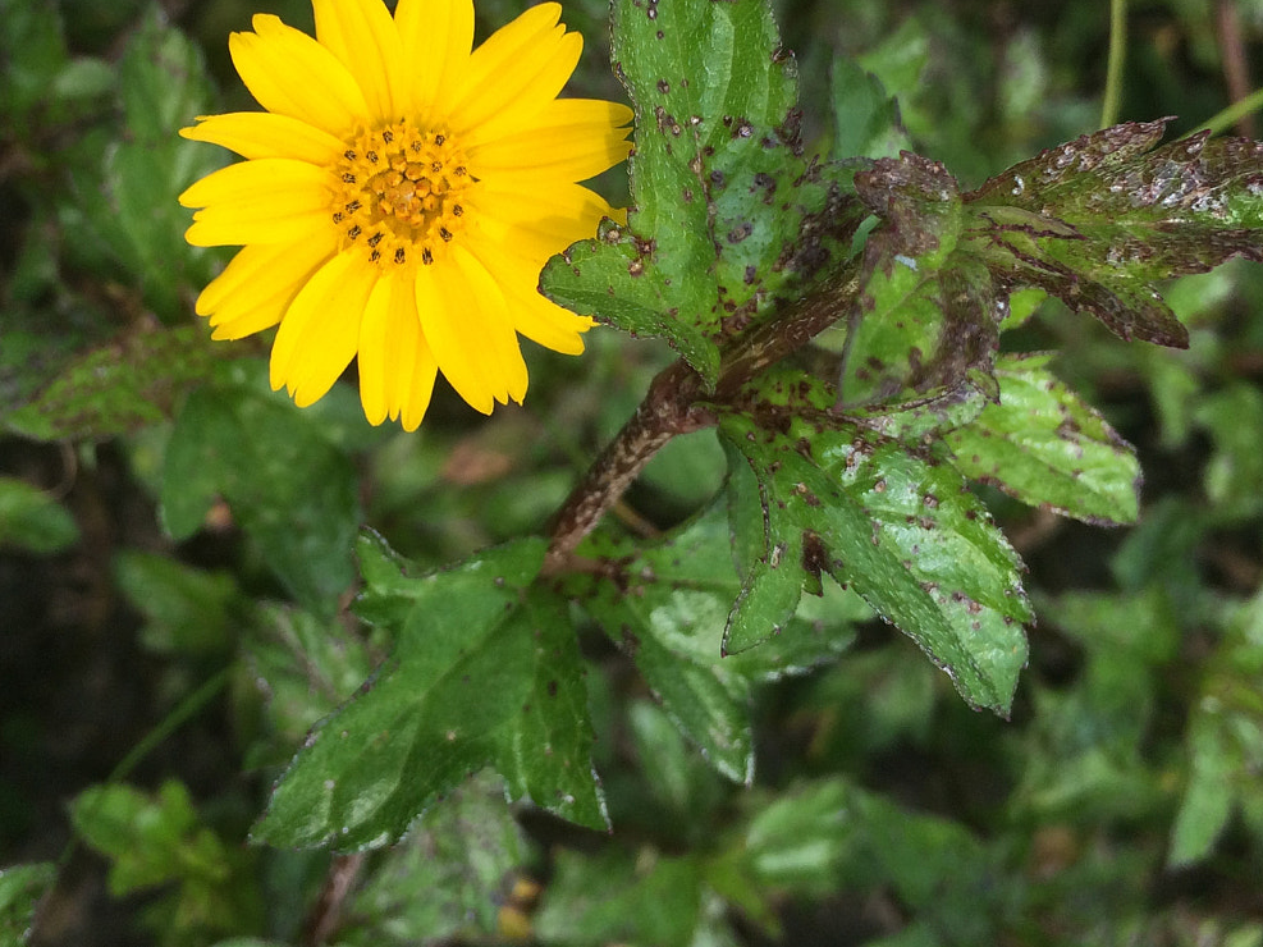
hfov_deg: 40.3
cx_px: 532
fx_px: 1715
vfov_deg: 30.6
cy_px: 301
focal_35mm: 47
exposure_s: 1/1642
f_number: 2.2
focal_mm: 4.15
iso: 32
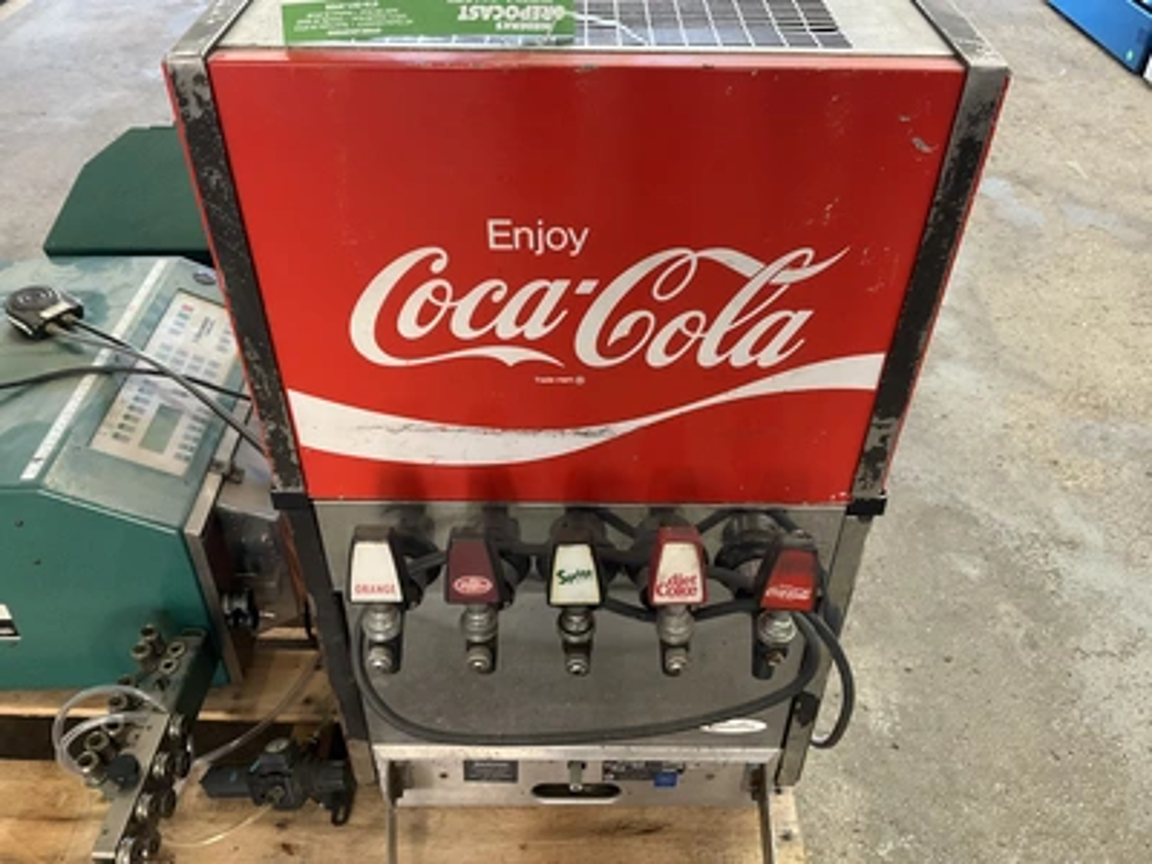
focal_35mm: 29
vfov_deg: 48.2
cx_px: 576
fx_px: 965
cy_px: 432
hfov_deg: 61.7
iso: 200
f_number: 1.8
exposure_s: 1/60
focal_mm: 3
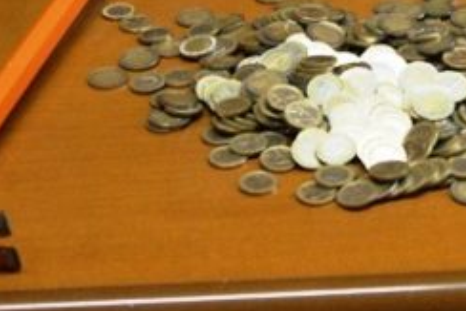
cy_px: -5
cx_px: 393
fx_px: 1710
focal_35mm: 132
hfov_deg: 15.4
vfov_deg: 10.3
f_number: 5
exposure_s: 1/60
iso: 400
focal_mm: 28
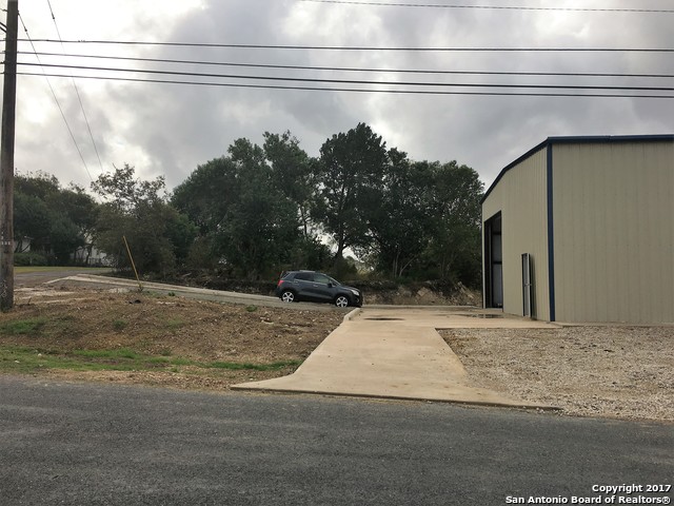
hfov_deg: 61.7
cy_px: 253
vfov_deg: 48.2
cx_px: 337
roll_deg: +0.6
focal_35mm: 29
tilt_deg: +4.3
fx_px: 565
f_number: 2.2
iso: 25
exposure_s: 1/2137
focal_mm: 4.15
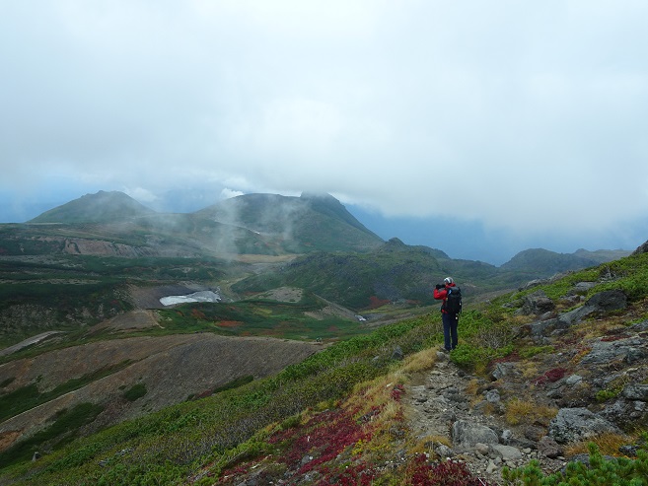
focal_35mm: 29
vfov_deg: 48.2
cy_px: 243
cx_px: 324
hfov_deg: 61.7
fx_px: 543
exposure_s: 1/400
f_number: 3.5
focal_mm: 4.92
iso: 80
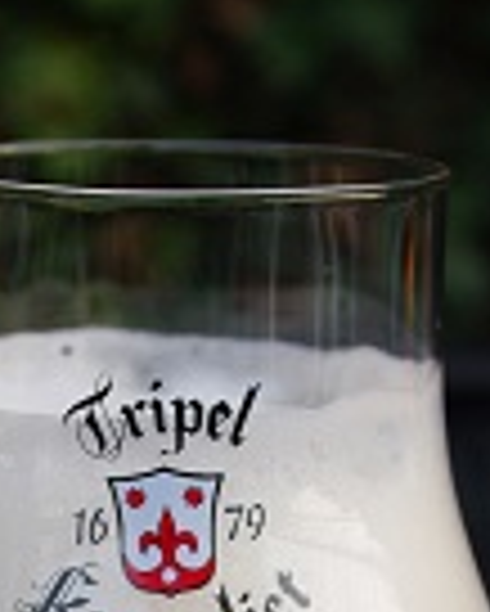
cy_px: 837
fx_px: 2943
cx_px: 187
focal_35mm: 163
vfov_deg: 11.5
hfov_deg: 9.5
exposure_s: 1/45
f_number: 4.5
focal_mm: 35
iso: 200
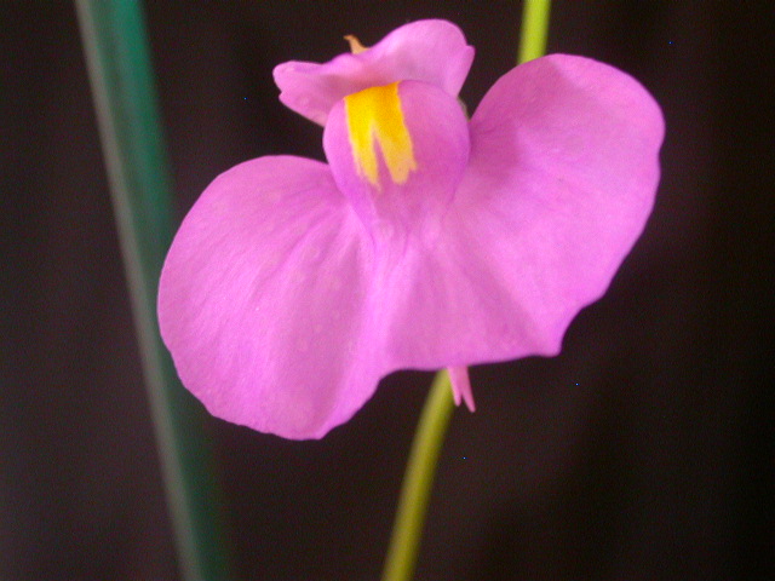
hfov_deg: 25.0
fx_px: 1746
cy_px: 290
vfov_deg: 18.9
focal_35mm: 78
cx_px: 388
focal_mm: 16.2
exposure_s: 1/4.1
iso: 318
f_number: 3.5
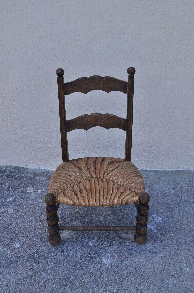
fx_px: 316
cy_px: 146
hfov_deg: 34.1
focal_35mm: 39
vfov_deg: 49.6
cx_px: 97
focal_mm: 26
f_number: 11
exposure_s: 1/125
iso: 200
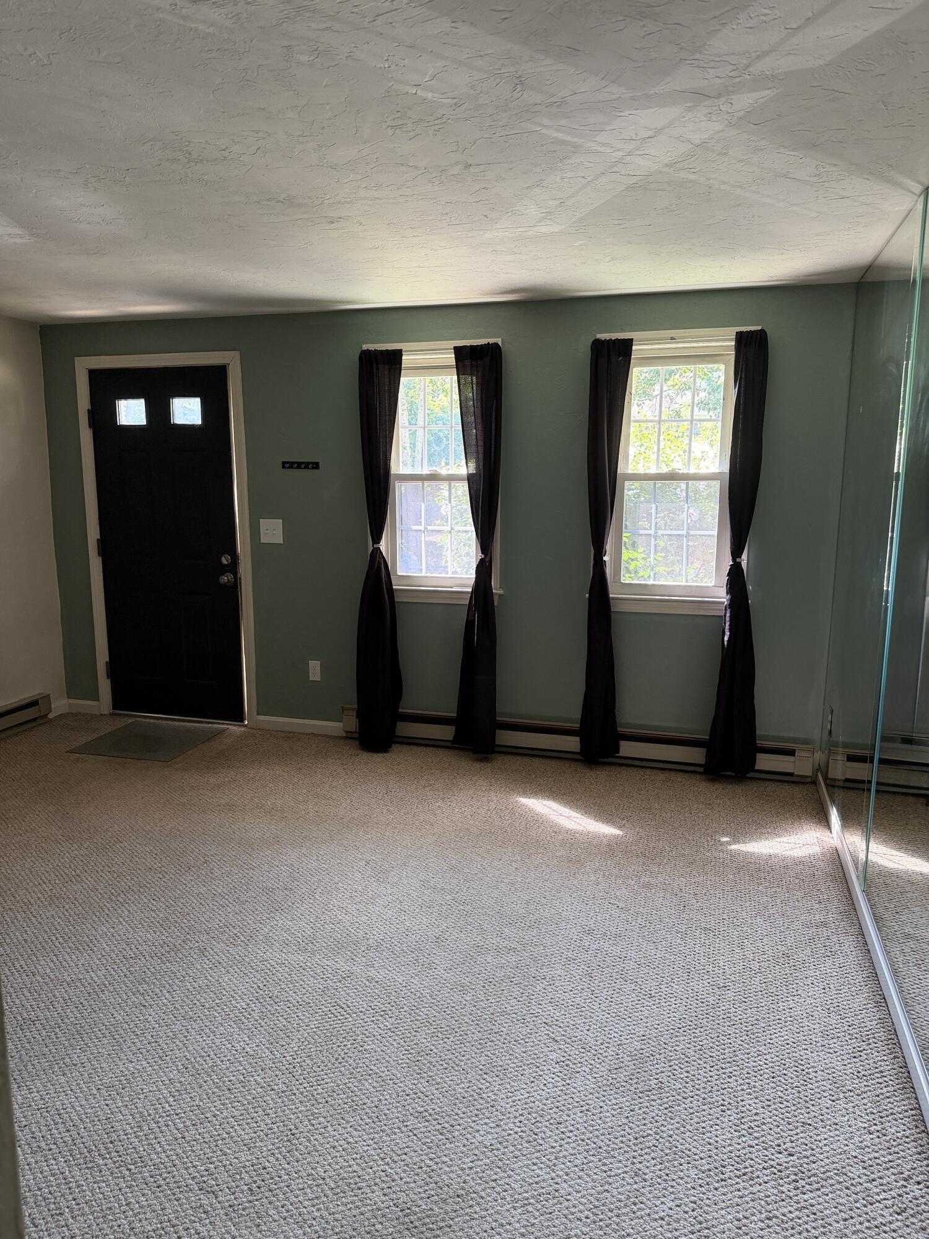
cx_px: 464
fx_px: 859
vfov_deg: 71.6
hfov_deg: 56.8
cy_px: 620
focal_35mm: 24
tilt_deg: -10.3
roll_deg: +0.2
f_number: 1.78
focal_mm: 6.76
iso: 250
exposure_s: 1/60
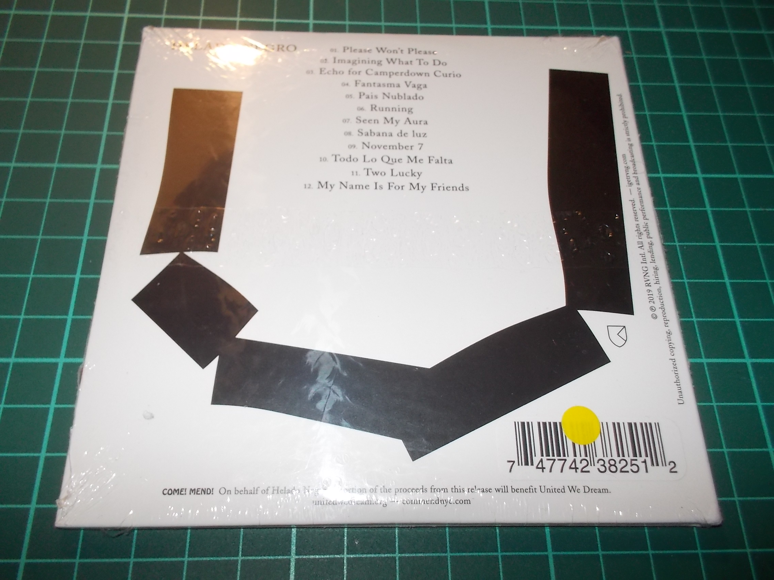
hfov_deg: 61.7
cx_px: 387
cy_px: 290
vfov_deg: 48.2
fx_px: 648
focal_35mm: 29
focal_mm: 4.1
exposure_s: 1/30
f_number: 3.3
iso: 200
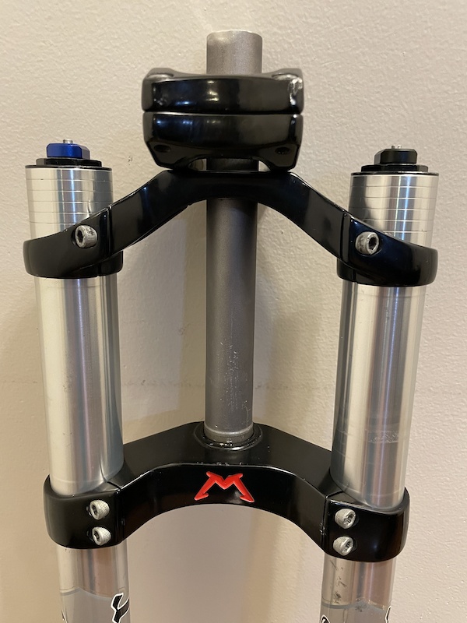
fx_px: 468
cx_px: 234
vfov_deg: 67.3
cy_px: 312
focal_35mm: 26
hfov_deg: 53.1
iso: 400
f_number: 1.6
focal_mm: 4.2
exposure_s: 1/60
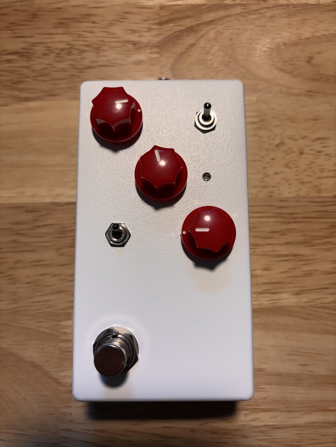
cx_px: 168
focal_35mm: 26
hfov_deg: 53.1
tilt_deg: -82.9
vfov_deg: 67.3
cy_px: 224
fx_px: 336
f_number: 1.6
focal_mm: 5.96
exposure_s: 1/120
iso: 64
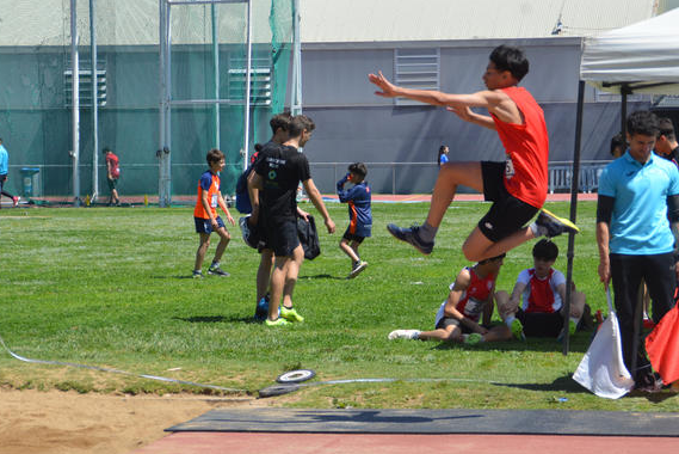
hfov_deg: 14.0
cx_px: 328
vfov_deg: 9.3
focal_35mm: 147
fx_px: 2774
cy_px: 232
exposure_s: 1/2000
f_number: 7.1
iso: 400
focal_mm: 62
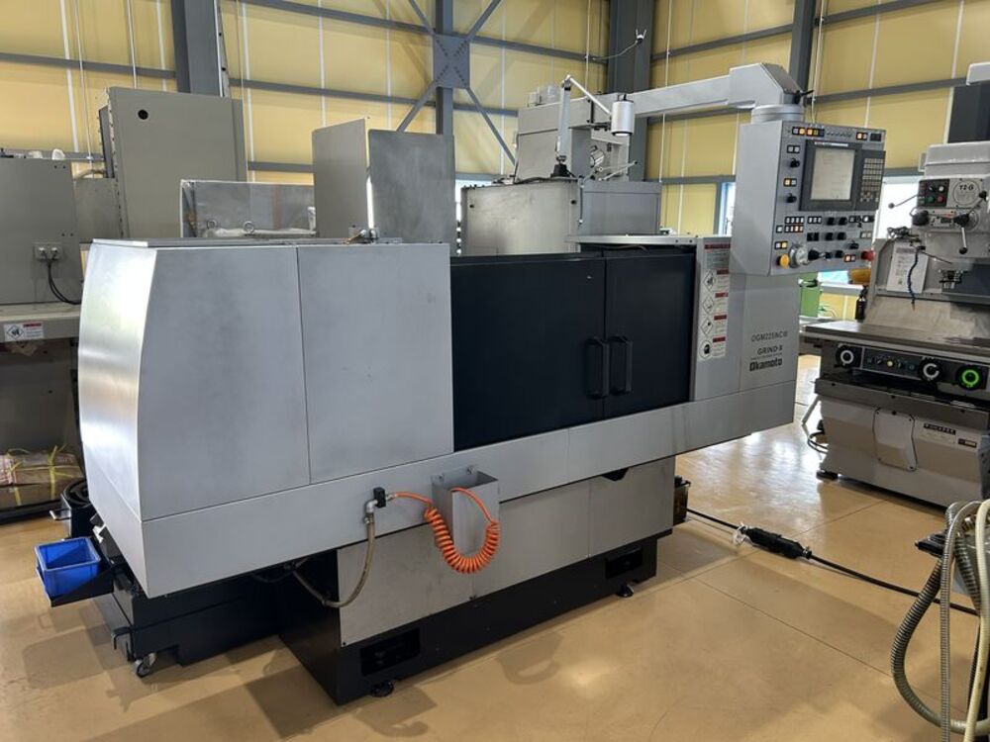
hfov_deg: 67.3
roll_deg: +0.0
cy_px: 371
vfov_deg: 53.1
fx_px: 744
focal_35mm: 26
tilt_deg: -10.8
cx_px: 495
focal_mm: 5.7
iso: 125
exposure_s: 1/60
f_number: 1.5
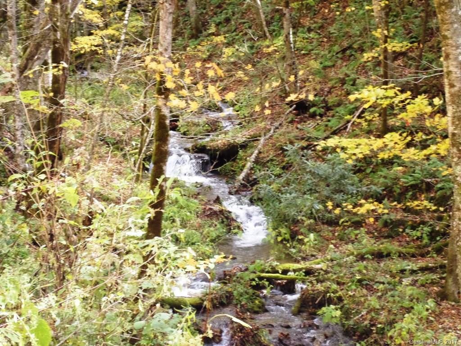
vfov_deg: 21.9
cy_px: 173
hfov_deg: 29.0
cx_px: 230
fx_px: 892
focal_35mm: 67
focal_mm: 12
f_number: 4.1
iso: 320
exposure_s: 1/45
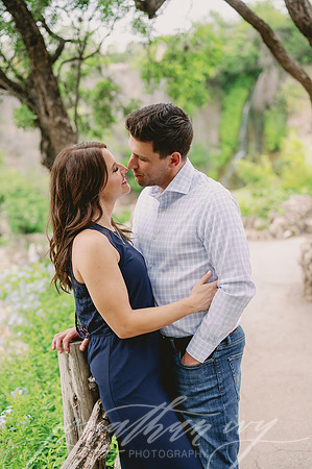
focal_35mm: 50
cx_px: 156
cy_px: 234
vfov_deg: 39.6
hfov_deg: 26.9
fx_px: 651
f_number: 2.5
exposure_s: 1/500
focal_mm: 50
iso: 400
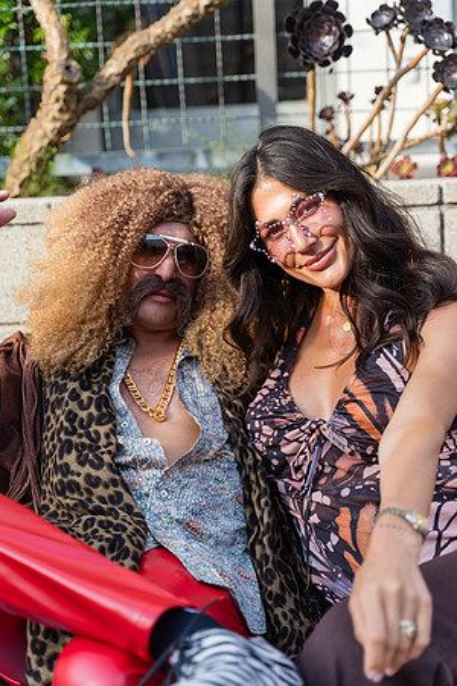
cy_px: 343
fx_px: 1085
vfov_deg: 35.1
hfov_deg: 23.8
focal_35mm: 57
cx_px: 228
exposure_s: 1/320
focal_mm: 57
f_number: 2.8
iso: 100
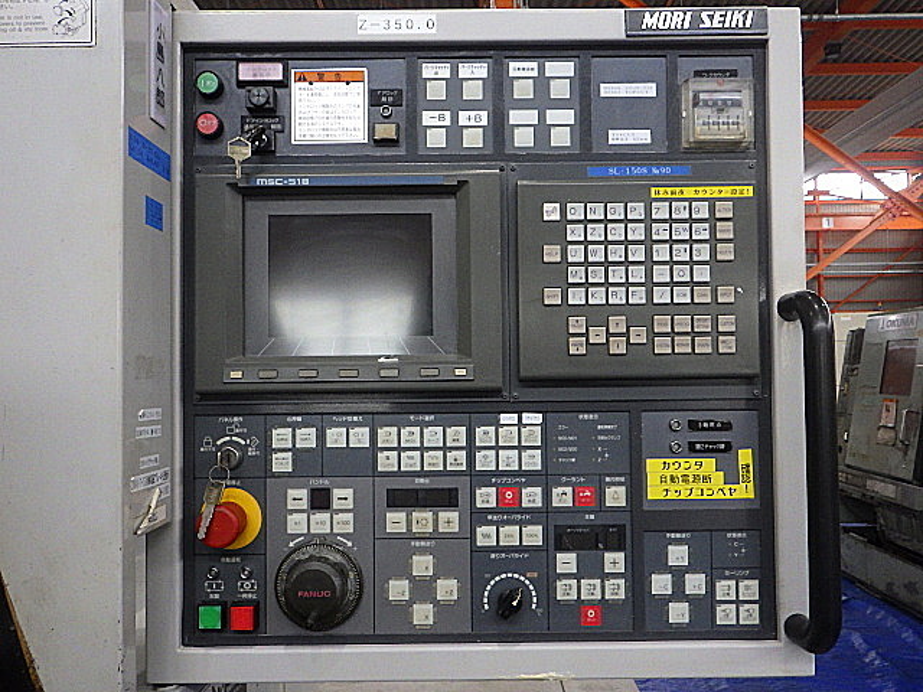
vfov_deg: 49.7
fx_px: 747
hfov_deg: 63.4
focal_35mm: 28
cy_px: 346
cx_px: 462
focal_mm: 5
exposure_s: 1/45
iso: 200
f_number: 3.5
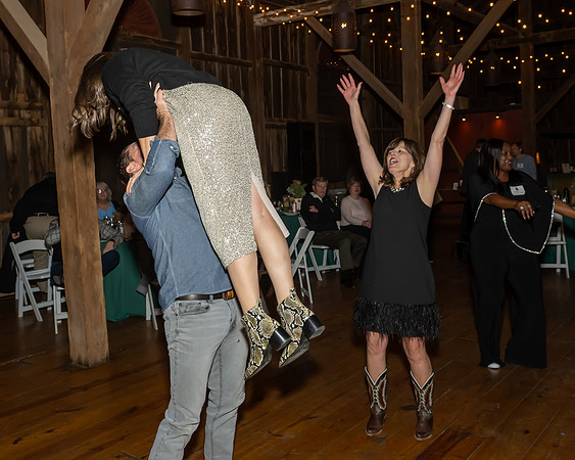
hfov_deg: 50.9
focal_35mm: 35
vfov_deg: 41.4
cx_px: 272
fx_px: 604
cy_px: 171
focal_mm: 17
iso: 640
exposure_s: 1/250
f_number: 7.1
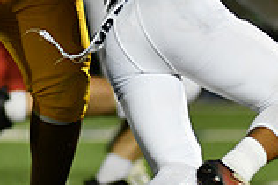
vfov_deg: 1.2
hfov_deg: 1.9
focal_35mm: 1101
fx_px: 8493
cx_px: 202
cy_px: 71
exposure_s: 1/1000
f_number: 2.8
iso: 2000
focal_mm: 300
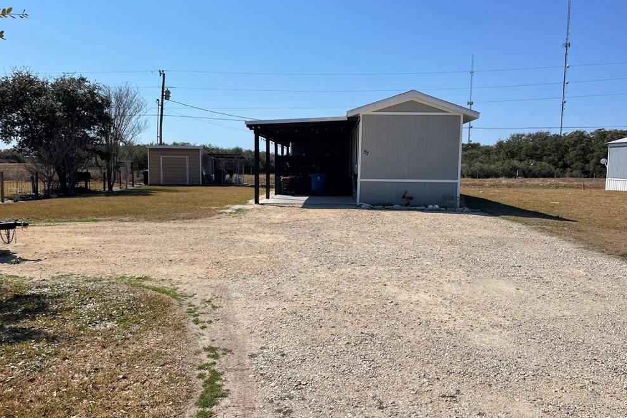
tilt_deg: -6.1
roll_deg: -1.0
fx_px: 470
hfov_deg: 67.4
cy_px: 208
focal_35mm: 27
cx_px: 310
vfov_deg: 47.9
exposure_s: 1/6250
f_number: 1.6
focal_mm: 5.1
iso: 32
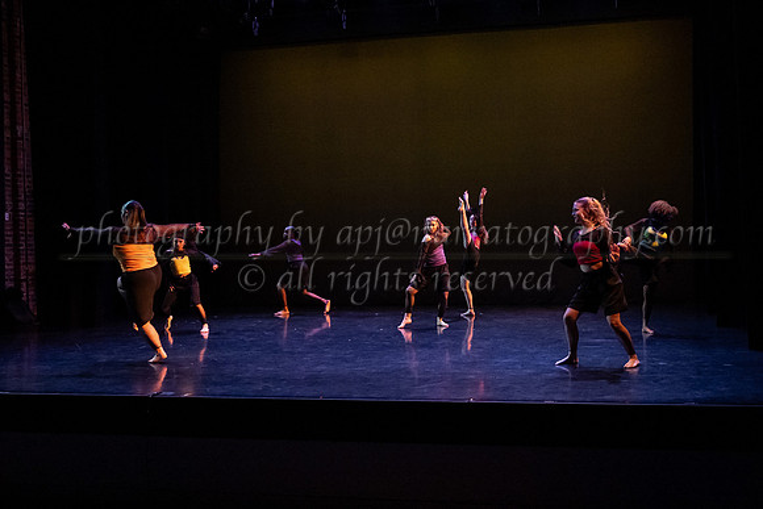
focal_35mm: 40
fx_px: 842
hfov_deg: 48.4
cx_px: 471
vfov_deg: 33.7
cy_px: 255
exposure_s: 1/400
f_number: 4
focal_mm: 31
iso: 4000
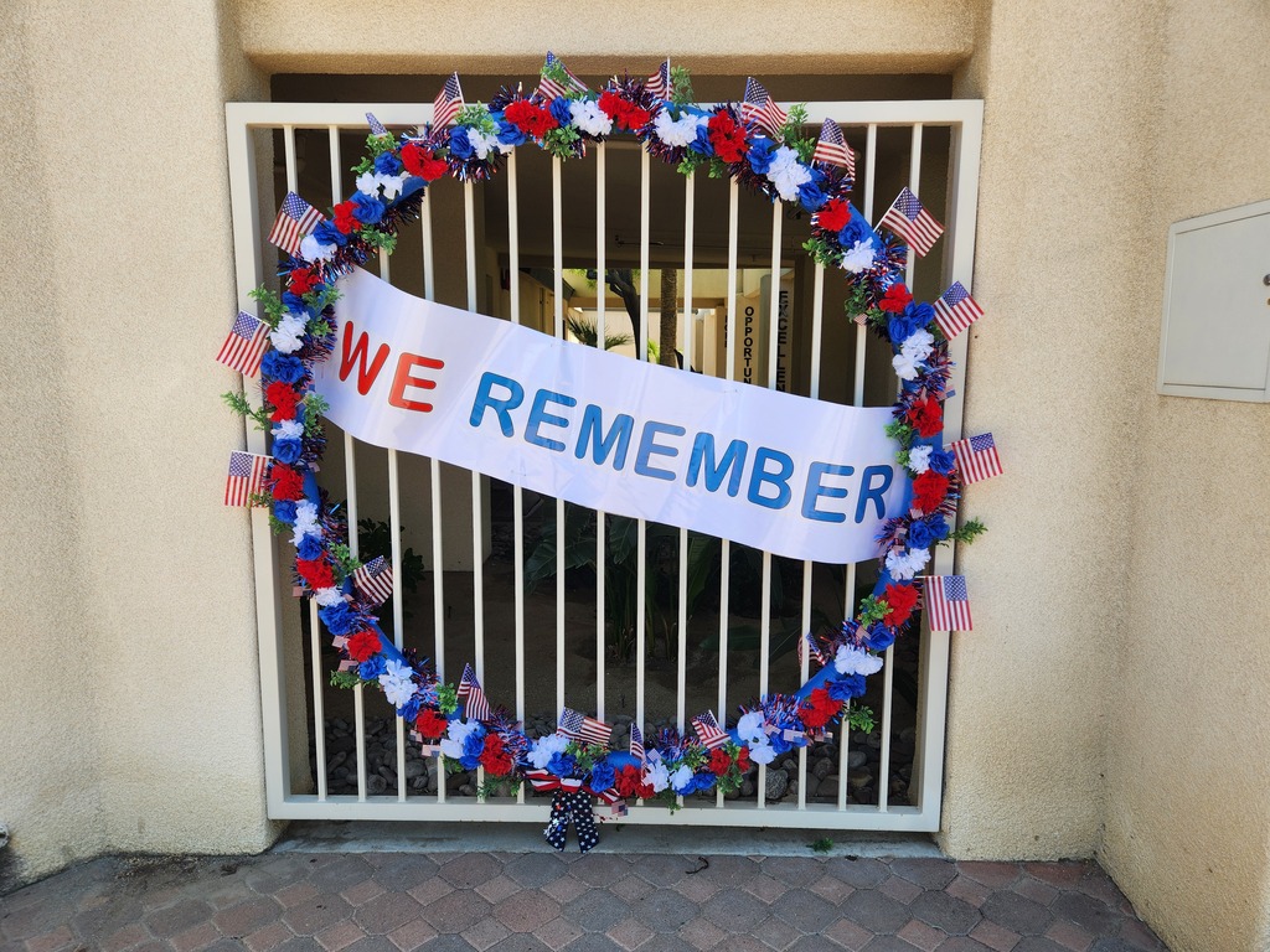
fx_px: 844
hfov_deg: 73.9
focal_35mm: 23
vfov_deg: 58.9
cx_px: 635
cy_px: 476
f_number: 1.8
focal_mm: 5.4
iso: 20
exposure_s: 1/508
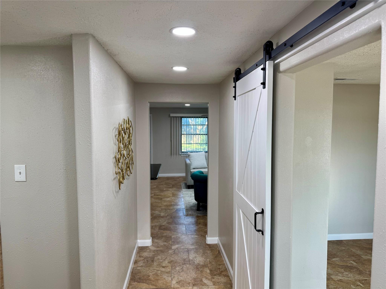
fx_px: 268
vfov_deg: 56.8
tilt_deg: -4.8
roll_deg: -0.3
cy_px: 144
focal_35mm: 24
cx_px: 193
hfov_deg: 71.6
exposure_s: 1/120
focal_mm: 6.76
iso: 80
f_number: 1.78
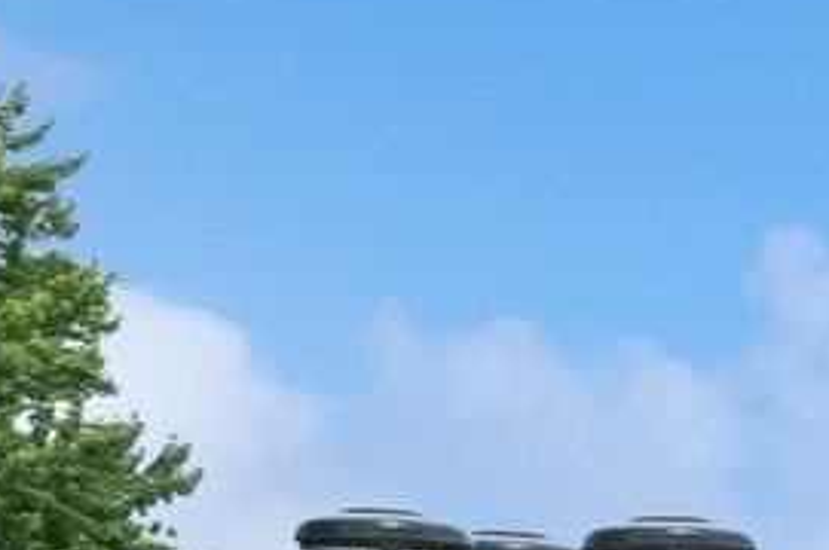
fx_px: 9660
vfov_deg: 3.3
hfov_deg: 4.8
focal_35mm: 420
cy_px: 920
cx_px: 2050
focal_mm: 70
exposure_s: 1/500
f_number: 8
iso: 200
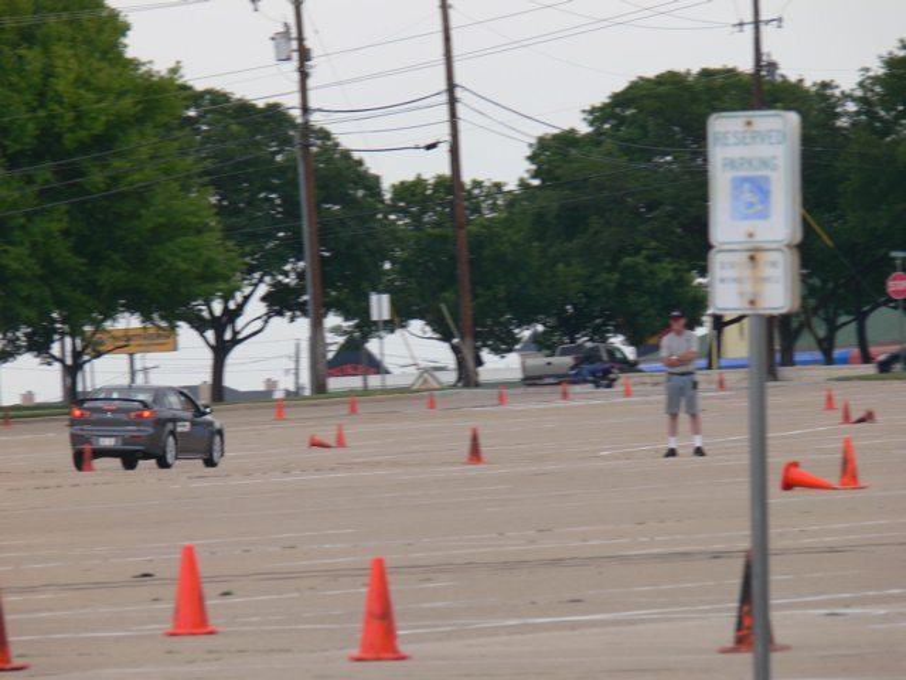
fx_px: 10993
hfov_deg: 4.7
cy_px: 340
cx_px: 453
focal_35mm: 420
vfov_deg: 3.5
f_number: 5.6
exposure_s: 1/200
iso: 80
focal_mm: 88.8
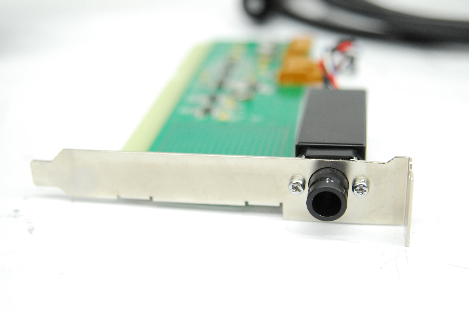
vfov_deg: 22.7
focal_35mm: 60
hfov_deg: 33.4
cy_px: 157
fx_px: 783
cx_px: 234
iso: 800
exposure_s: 1/100
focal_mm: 40
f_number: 3.3
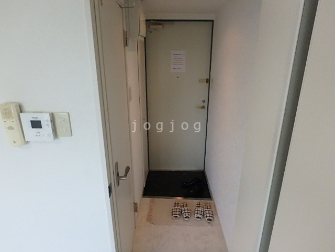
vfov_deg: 63.4
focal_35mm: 21
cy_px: 126
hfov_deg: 79.0
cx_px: 168
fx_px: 203
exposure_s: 1/250
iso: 800
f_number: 3.5
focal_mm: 3.7
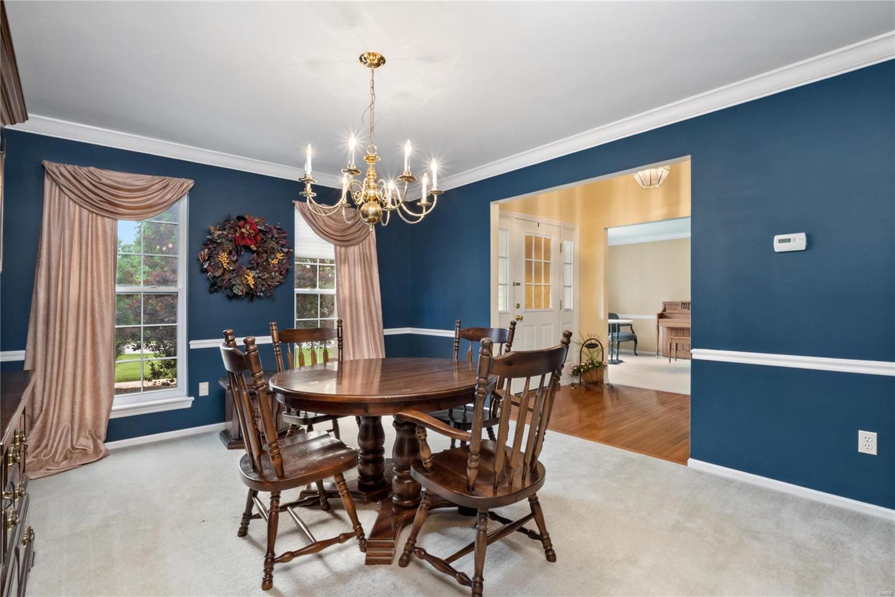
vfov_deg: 73.7
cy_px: 298
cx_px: 448
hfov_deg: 96.7
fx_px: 398
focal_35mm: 16
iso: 400
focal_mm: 8
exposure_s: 1/30
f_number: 10
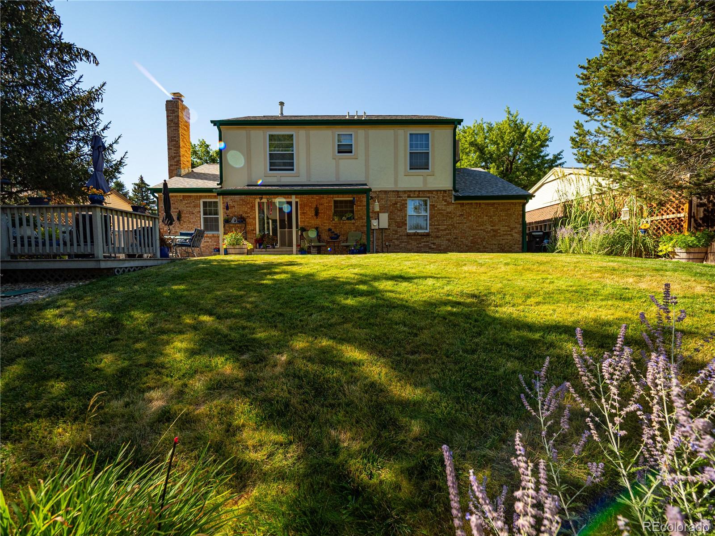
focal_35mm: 14
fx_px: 289
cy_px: 268
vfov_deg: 85.7
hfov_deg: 102.1
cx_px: 358
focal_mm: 7
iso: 200
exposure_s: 1/1600
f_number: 2.8
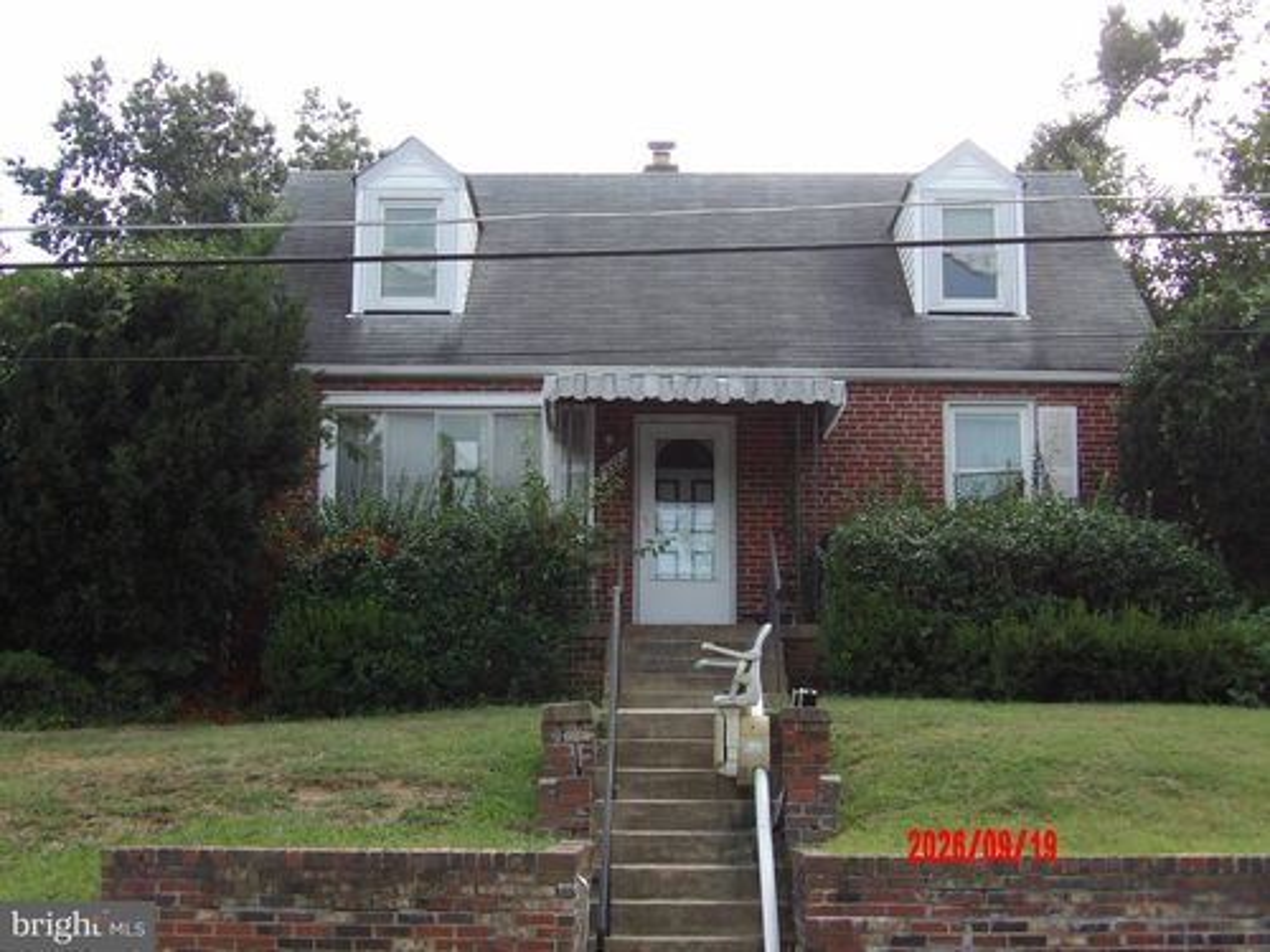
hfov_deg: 36.2
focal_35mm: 53
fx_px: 1944
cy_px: 476
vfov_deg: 27.5
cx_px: 635
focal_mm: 9.5
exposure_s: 1/182
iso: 100
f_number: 3.9
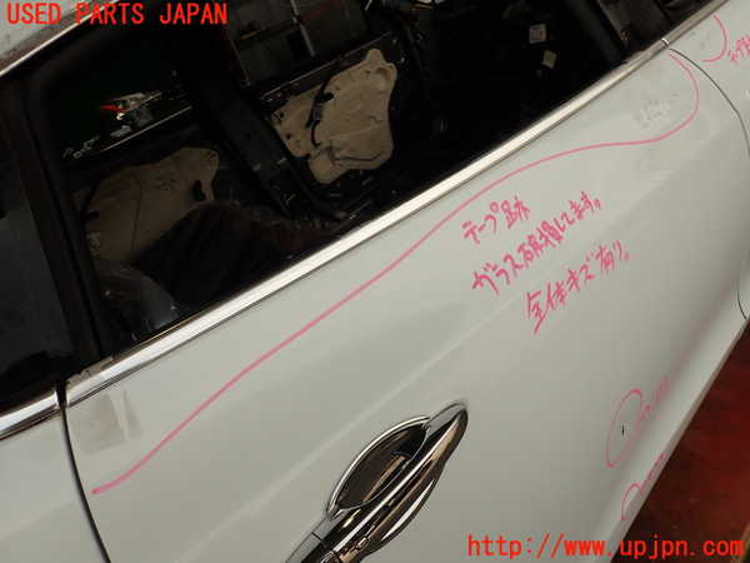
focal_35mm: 25
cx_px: 375
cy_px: 282
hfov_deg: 69.4
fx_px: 542
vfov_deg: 54.9
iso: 100
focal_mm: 4.5
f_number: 8
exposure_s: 1/200
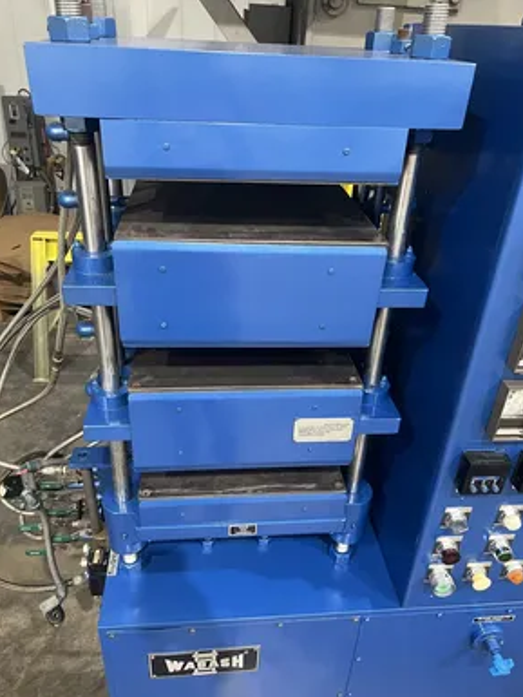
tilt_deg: -32.2
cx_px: 268
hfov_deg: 51.4
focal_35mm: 27
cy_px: 360
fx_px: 544
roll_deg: -3.1
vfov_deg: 65.3
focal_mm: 5.7
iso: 400
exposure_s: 1/60
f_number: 1.5
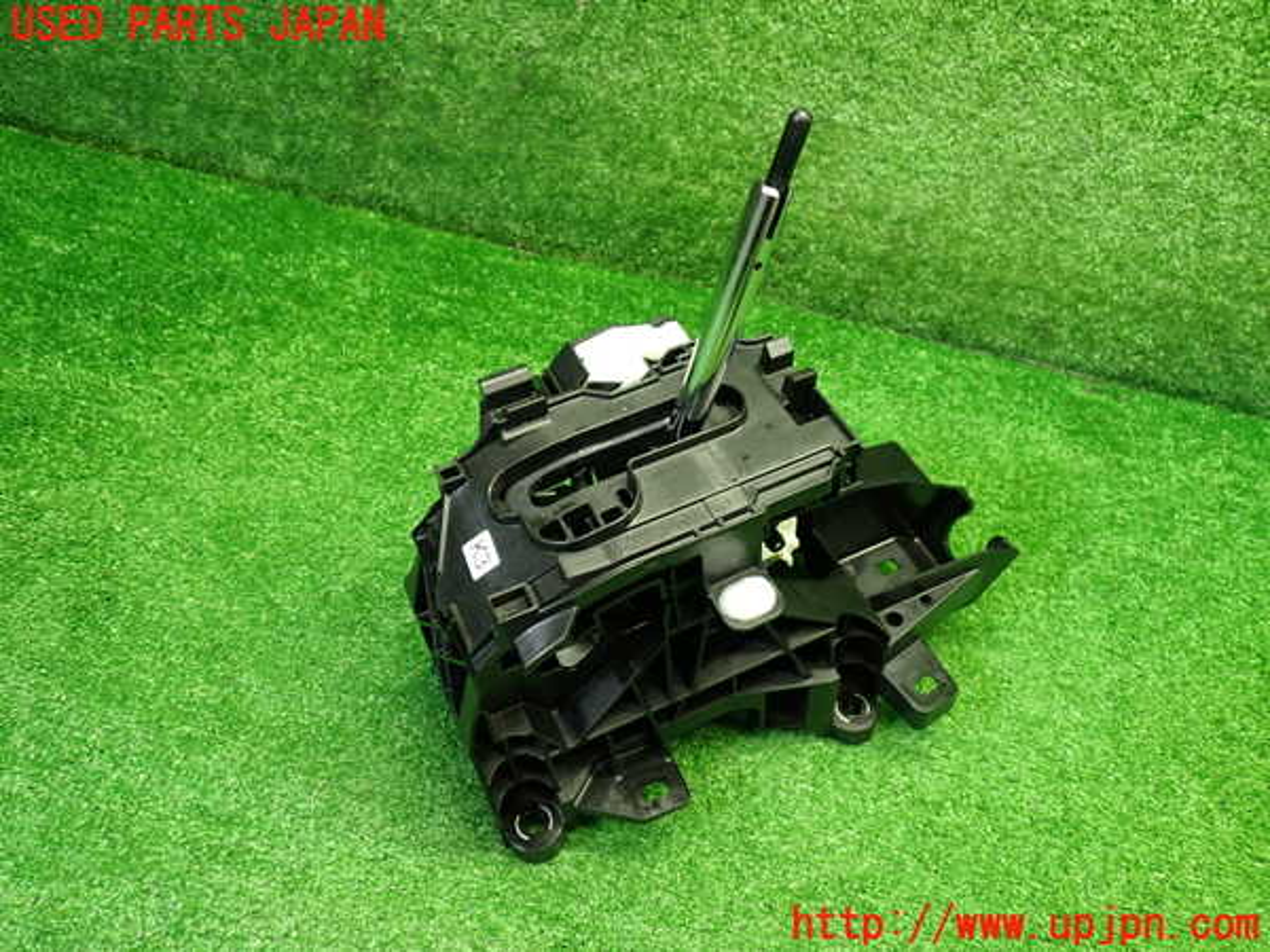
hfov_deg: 60.0
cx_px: 635
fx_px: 1101
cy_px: 476
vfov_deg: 46.8
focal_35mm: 30
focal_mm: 5.4
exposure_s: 1/30
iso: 250
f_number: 2.3
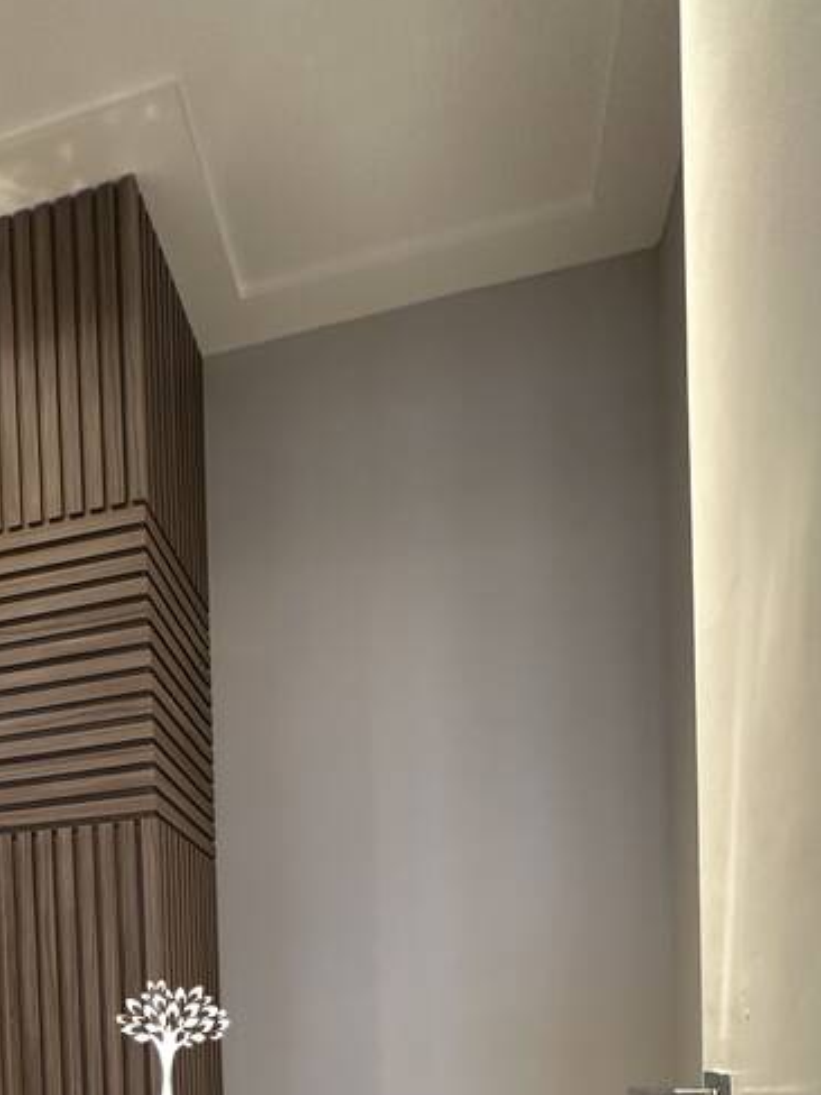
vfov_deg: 48.4
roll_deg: +1.3
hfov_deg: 43.4
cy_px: 1086
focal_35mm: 31
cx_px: 168
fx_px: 980
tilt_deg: -1.3
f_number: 2.2
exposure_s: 1/60
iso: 200
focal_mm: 2.22
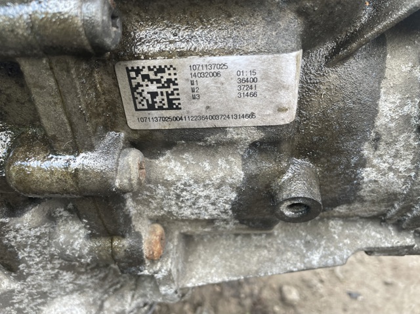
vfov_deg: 53.0
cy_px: 157
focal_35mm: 26
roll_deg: -6.9
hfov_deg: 67.3
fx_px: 315
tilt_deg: -30.0
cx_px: 210
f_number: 1.6
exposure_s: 1/121
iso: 32
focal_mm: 4.2
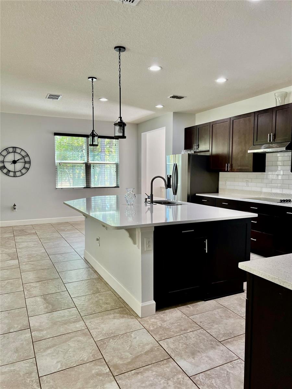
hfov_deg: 53.1
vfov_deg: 67.3
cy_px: 194
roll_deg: -0.1
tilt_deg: -3.7
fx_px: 292
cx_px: 146
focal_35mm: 26
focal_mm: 5.7
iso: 100
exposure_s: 1/120
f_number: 1.5
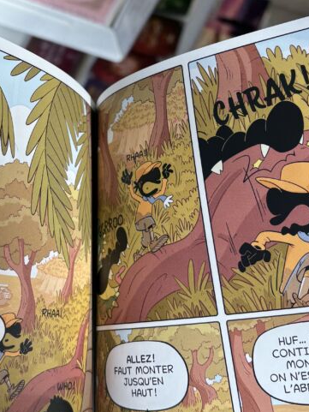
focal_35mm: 54
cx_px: 126
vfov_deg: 35.3
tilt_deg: -54.3
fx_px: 642
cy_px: 153
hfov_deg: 27.0
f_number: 1.6
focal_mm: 5.96
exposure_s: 1/242
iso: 40
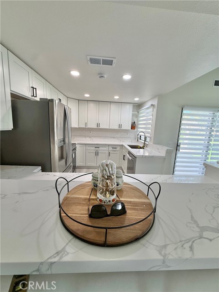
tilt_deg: -9.3
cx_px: 110
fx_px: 118
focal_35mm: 14
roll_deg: -2.9
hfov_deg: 85.7
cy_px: 146
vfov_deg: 102.1
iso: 125
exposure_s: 1/120
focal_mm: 2.22
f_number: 2.2
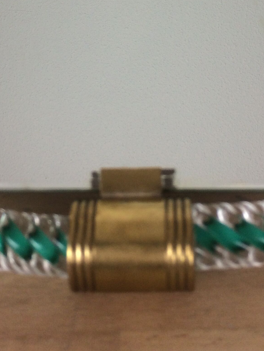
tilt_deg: -34.4
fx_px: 620
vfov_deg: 29.7
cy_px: 5
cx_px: 131
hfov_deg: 24.0
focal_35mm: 61
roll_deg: +2.8
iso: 64
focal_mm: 4.15
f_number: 2.2
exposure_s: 1/100
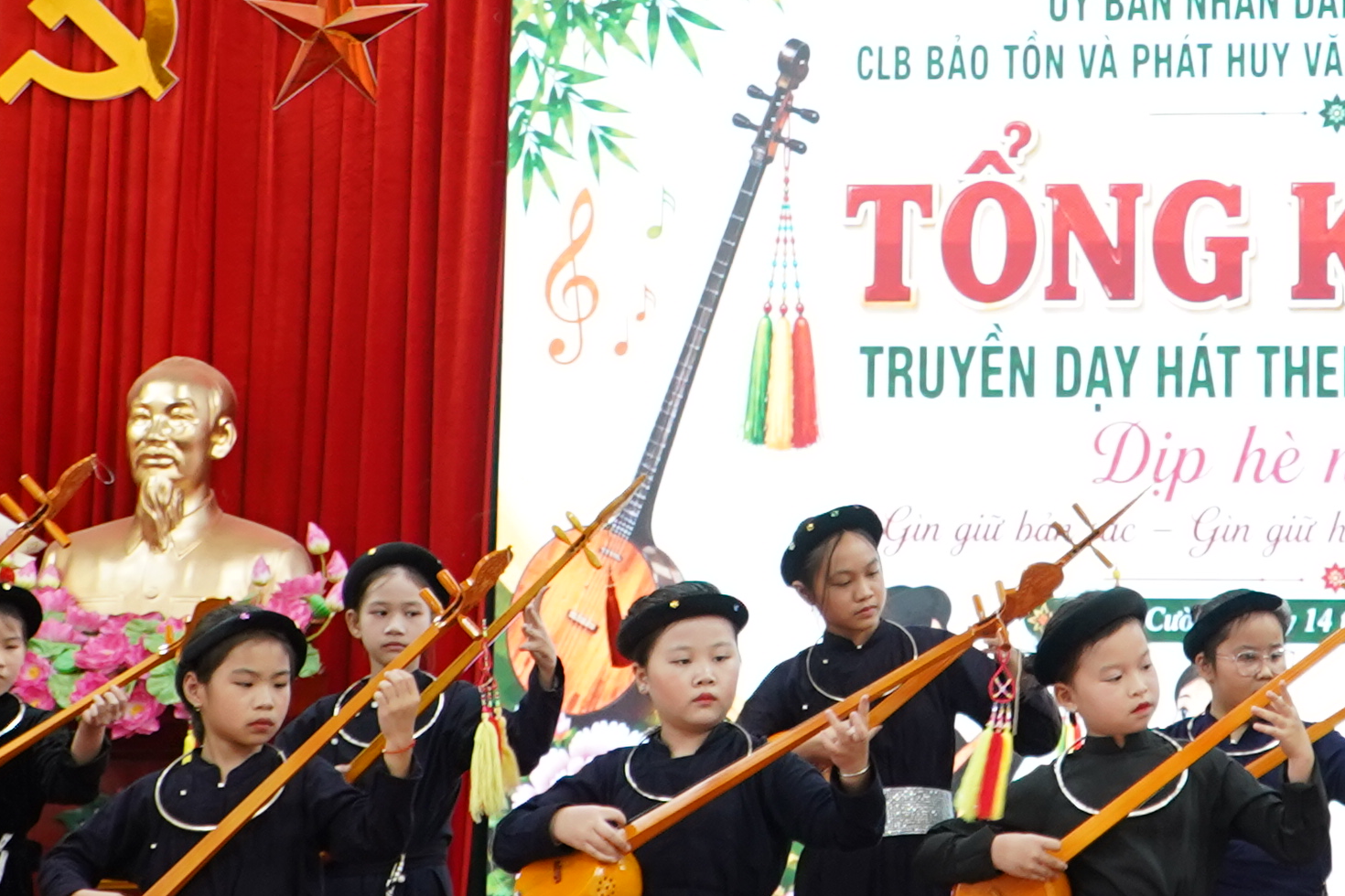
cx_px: 1070
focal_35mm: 83
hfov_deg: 24.1
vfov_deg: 16.4
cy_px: 293
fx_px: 3101
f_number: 4
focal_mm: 21
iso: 1000
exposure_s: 1/40
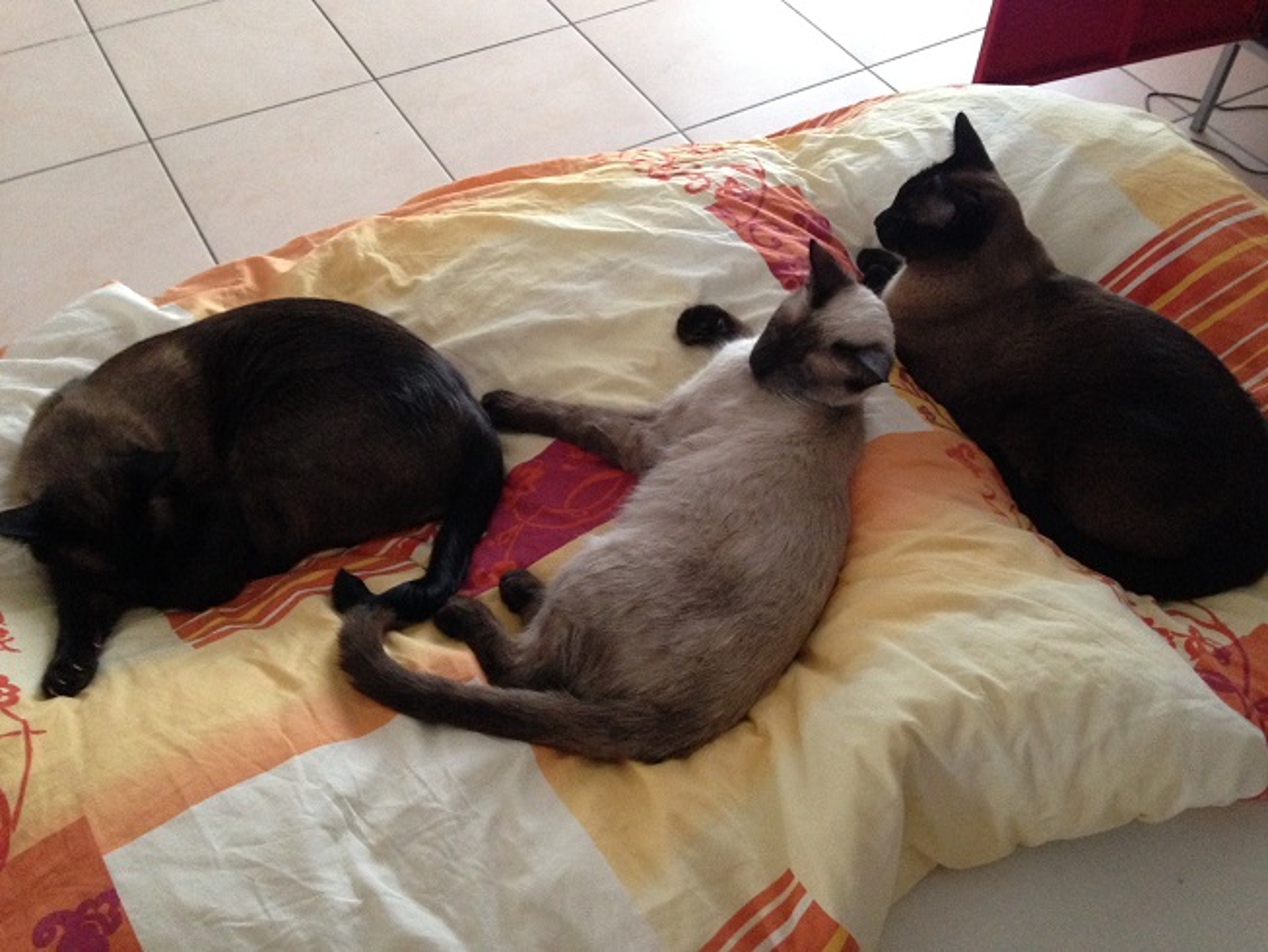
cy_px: 476
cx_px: 634
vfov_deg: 43.0
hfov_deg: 55.3
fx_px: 1209
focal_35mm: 33
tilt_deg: -49.2
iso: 400
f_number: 2.4
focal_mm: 4.12
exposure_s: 1/15
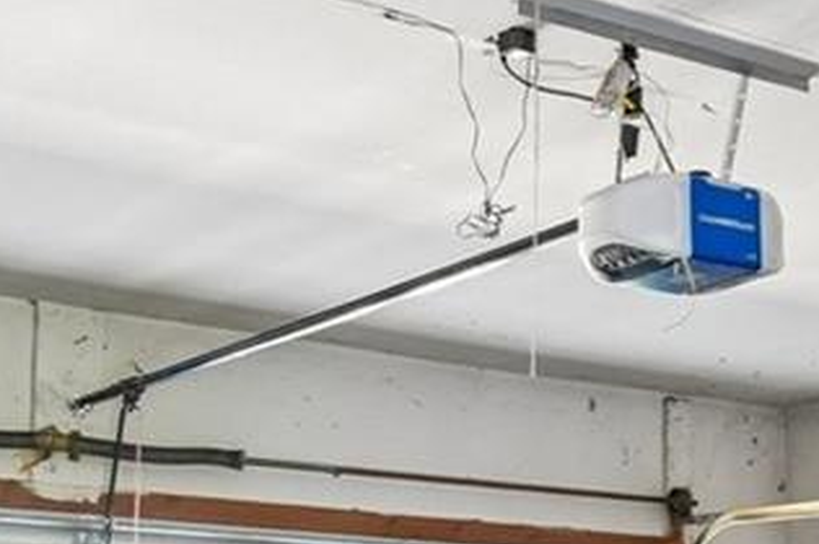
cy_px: 777
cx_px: 757
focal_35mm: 76
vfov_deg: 16.5
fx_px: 1727
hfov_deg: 25.7
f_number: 8
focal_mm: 10
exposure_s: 1/4
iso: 400
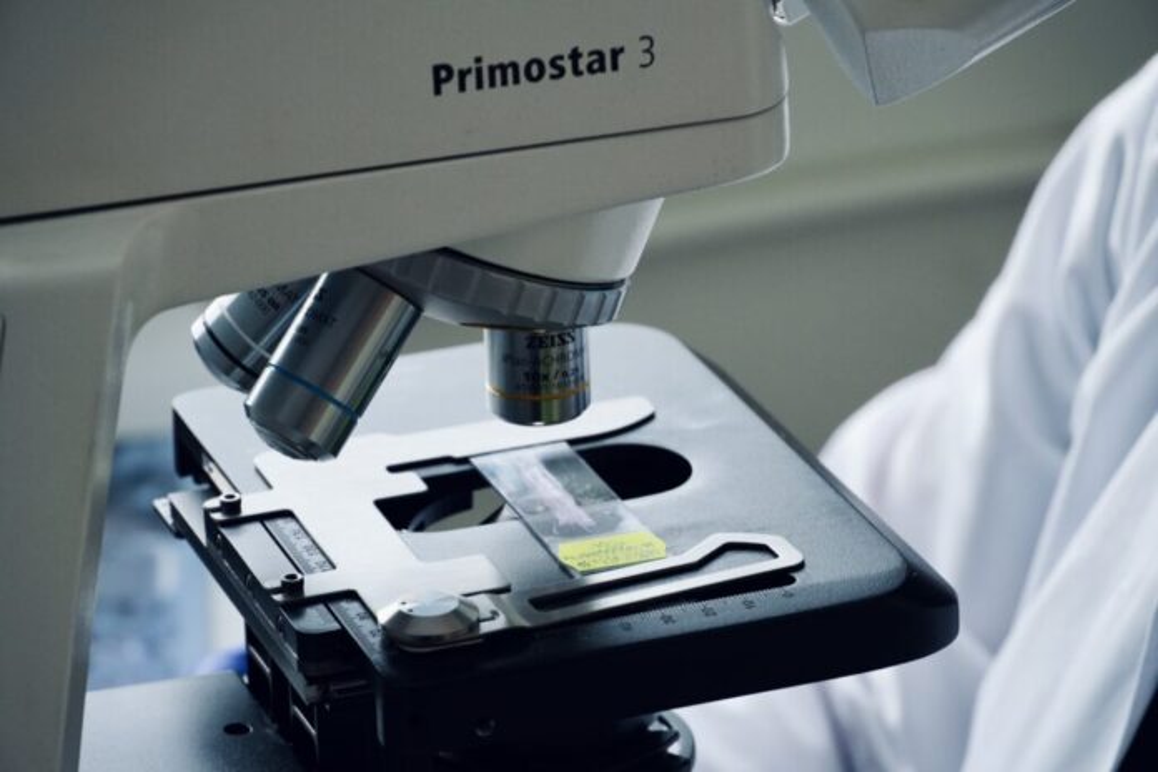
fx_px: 4825
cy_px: 386
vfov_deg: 9.1
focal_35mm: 150
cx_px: 579
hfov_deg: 13.7
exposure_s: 1/160
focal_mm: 100
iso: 1000
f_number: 5.6
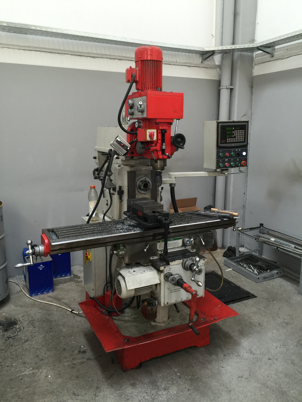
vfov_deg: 61.7
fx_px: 337
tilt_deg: -10.4
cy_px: 201
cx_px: 151
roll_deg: -0.2
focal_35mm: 29
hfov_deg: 48.2
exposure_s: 1/15
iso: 32
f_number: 2.2
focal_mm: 4.15
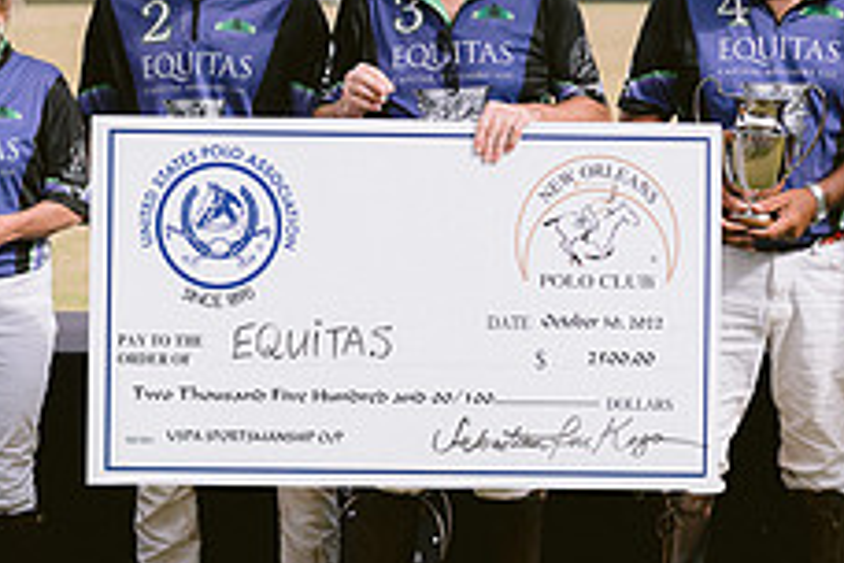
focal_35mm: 127
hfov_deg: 16.1
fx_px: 2977
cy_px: 272
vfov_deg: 10.8
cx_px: 285
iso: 200
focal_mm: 50
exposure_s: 1/5000
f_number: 2.8
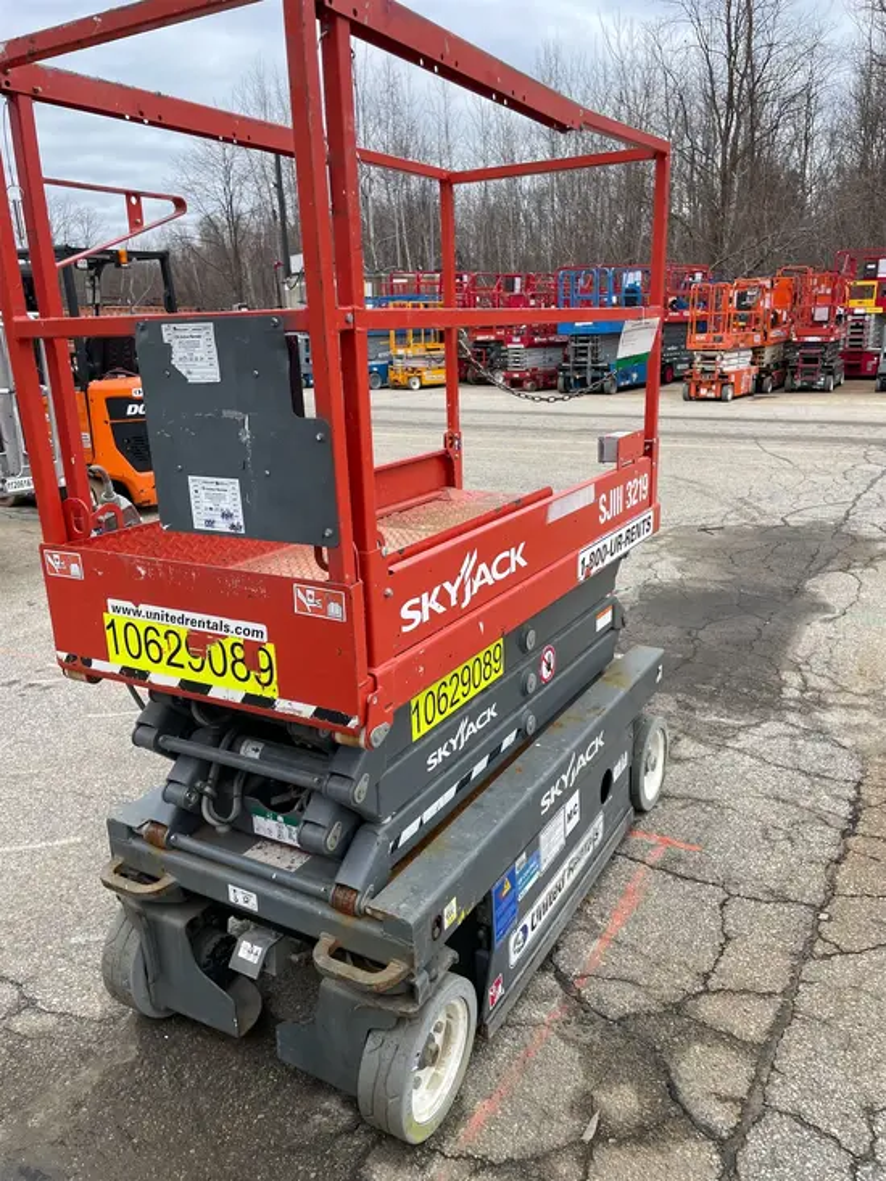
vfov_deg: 67.3
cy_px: 590
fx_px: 887
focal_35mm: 26
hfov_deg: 53.1
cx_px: 443
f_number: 1.6
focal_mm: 4.2
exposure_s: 1/774
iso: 32
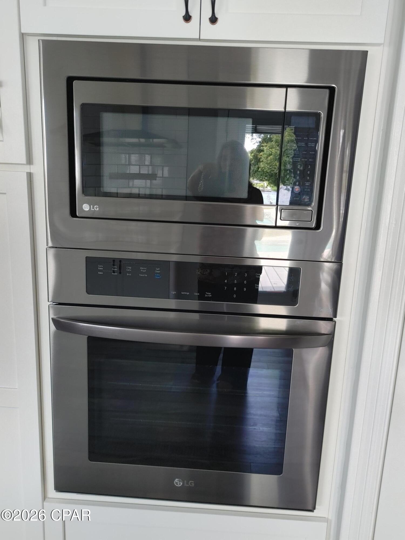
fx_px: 406
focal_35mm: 26
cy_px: 270
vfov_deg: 67.3
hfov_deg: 53.1
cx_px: 202
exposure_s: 1/40
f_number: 1.8
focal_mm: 5.58
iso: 100
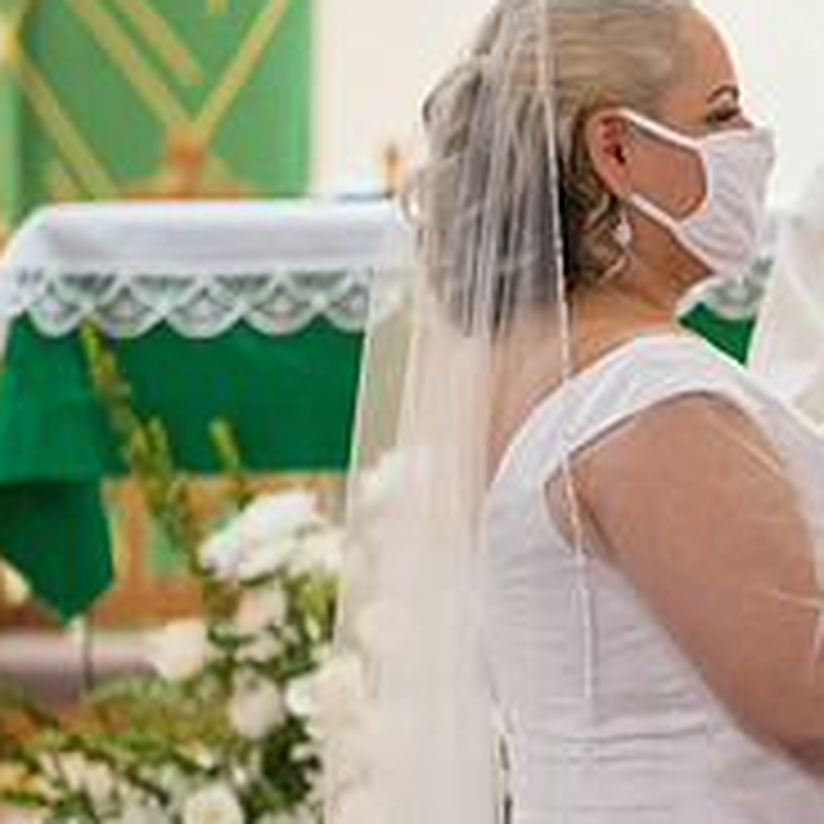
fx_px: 9426
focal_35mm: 350
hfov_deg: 5.0
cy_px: 453
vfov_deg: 5.0
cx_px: 1220
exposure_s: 1/160
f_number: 2.8
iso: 2000
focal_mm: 130
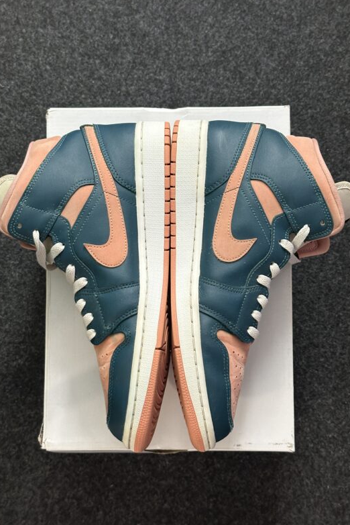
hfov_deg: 26.5
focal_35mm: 51
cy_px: 261
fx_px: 743
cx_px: 172
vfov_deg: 38.9
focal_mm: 6.86
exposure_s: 1/51
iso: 250
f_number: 1.78
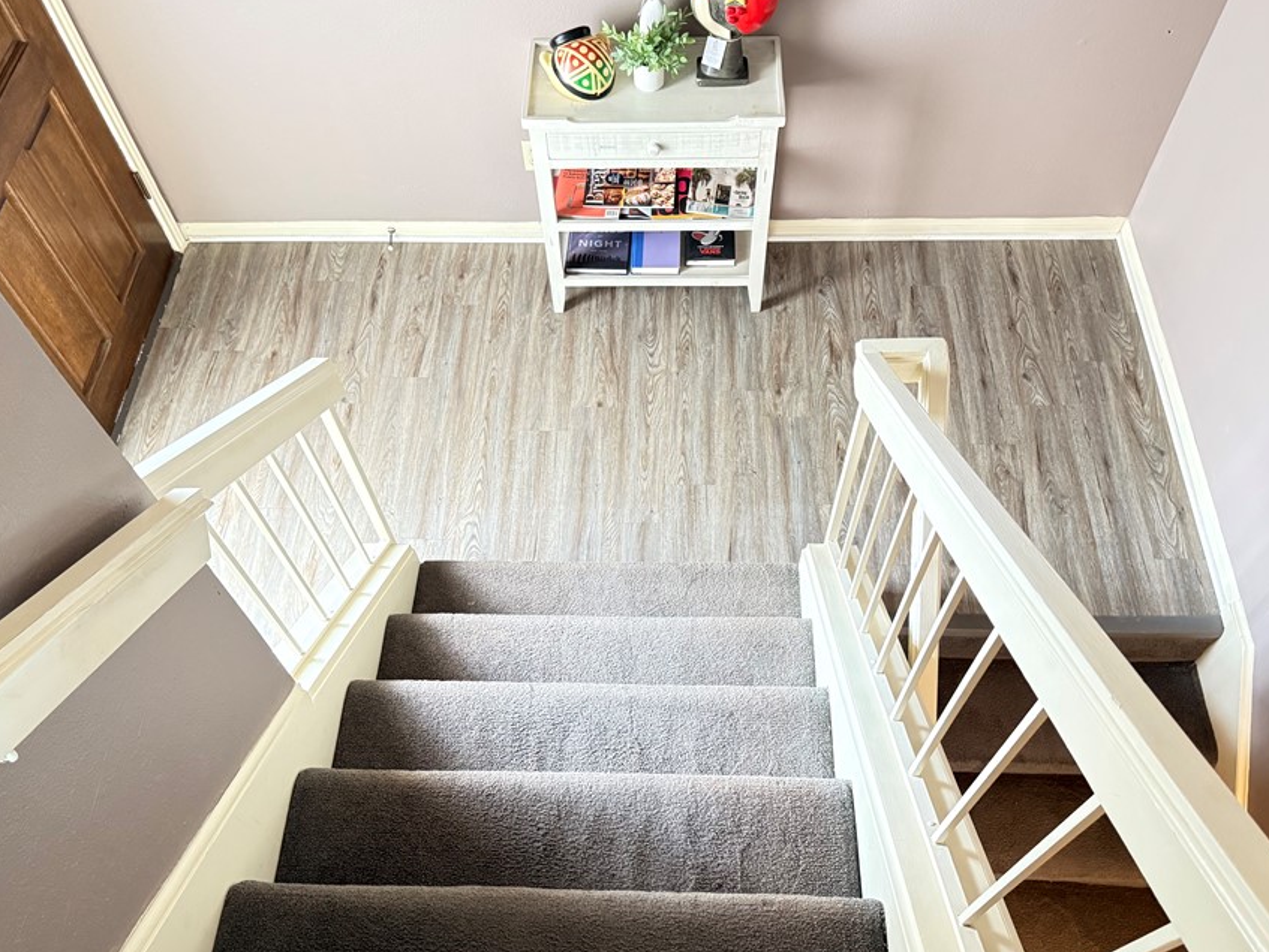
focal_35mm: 29
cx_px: 641
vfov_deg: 48.2
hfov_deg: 61.6
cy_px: 509
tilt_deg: -57.7
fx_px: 1064
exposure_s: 1/30
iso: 1000
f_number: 1.78
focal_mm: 6.76
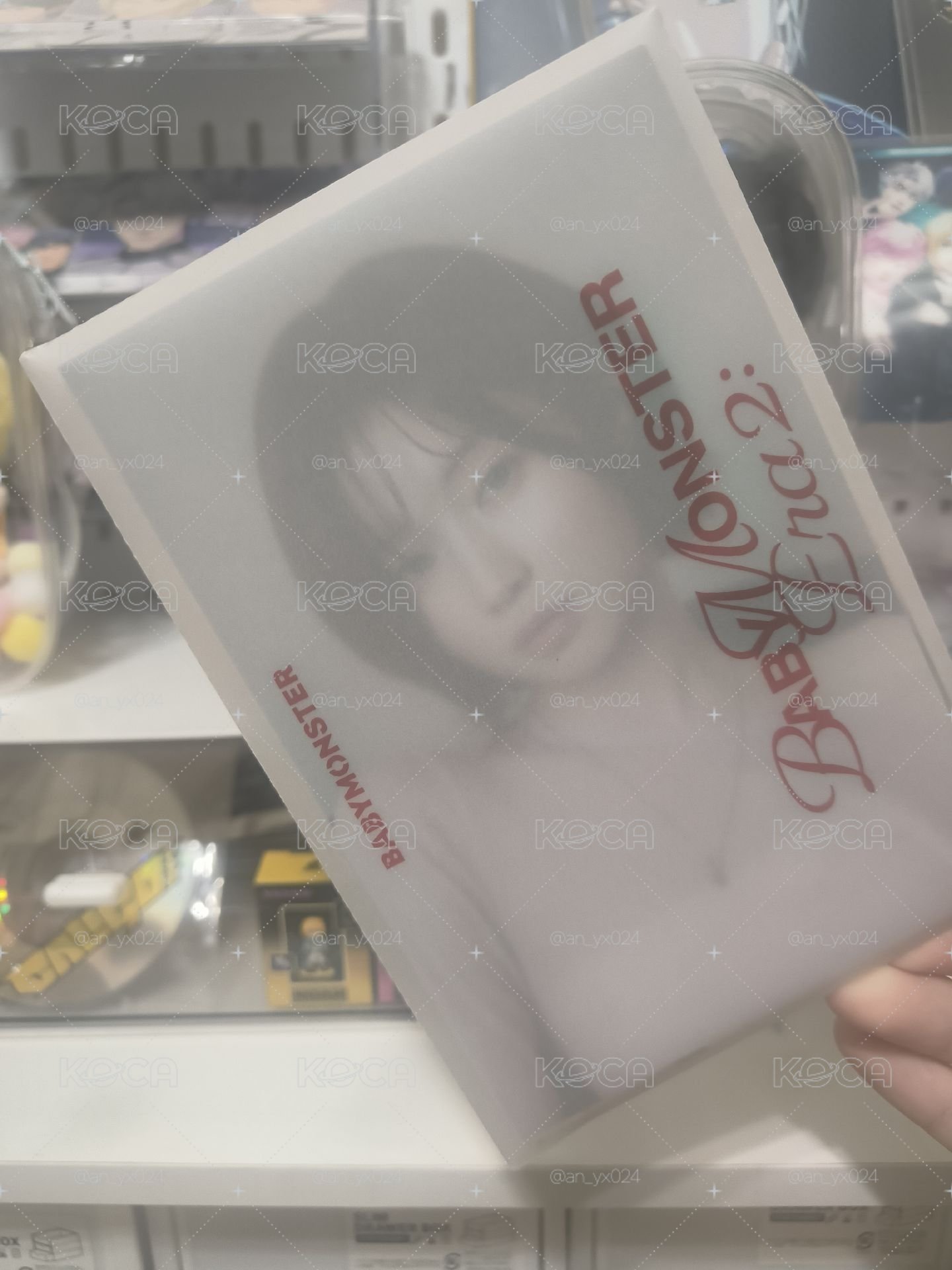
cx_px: 476
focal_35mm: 24
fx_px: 880
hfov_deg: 56.8
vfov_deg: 71.6
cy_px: 635
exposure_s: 1/60.1
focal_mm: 5.59
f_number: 1.8
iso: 320
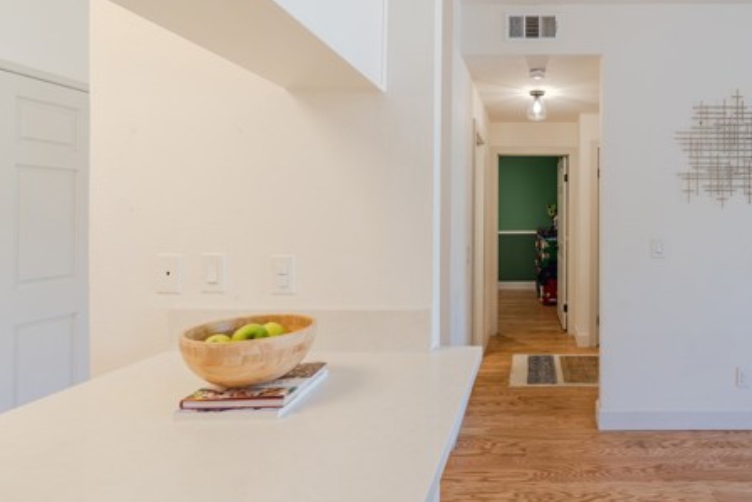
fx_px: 418
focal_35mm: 20
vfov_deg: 61.9
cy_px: 239
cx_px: 504
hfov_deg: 81.0
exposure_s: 1/250
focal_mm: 14
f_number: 8
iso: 800
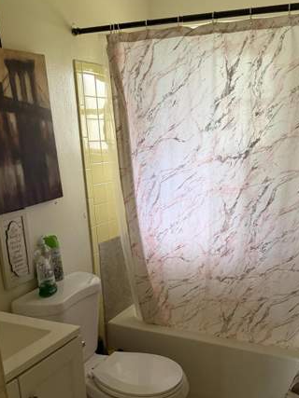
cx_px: 168
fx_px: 415
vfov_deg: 50.2
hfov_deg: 39.6
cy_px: 272
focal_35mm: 36
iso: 640
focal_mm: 6.76
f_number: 1.78
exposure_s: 1/40
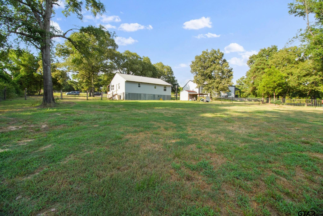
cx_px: 162
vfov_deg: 77.3
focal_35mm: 15
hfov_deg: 100.4
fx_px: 135
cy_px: 108
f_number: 9
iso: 250
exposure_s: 1/100
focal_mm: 10
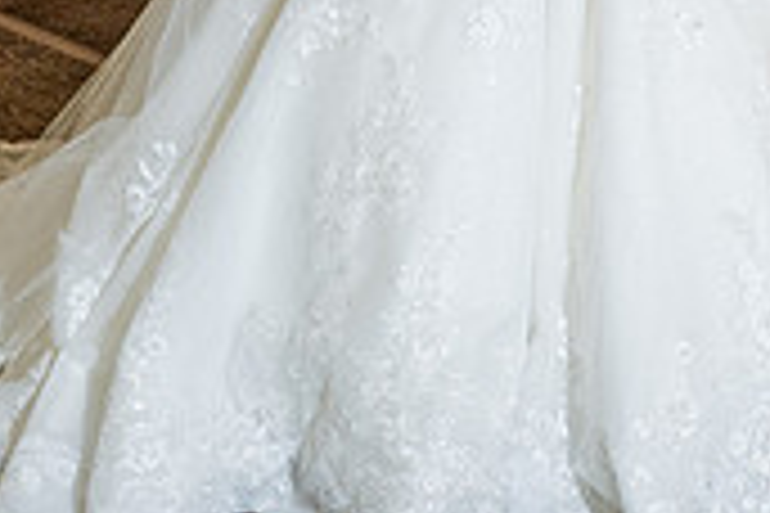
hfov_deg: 15.2
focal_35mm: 135
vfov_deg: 9.9
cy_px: -213
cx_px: 464
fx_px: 2887
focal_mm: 34
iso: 800
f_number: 4
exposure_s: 1/125
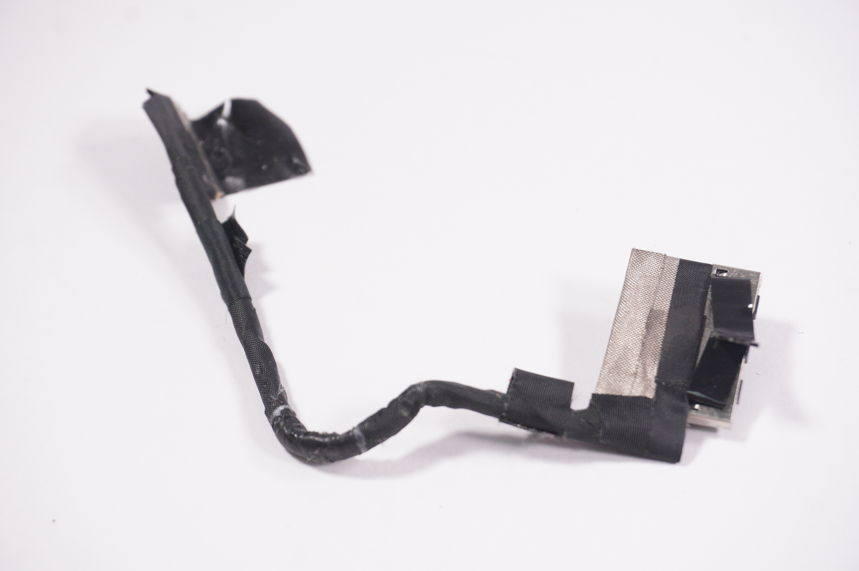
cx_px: 430
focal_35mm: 75
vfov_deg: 18.1
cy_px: 286
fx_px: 1788
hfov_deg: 27.0
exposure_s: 1/250
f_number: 8
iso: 1250
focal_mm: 50
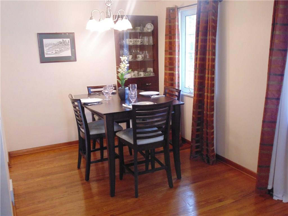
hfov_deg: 54.0
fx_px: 283
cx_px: 144
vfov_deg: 41.8
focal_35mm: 34
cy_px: 108
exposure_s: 1/25
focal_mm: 6.2
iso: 400
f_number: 3.4
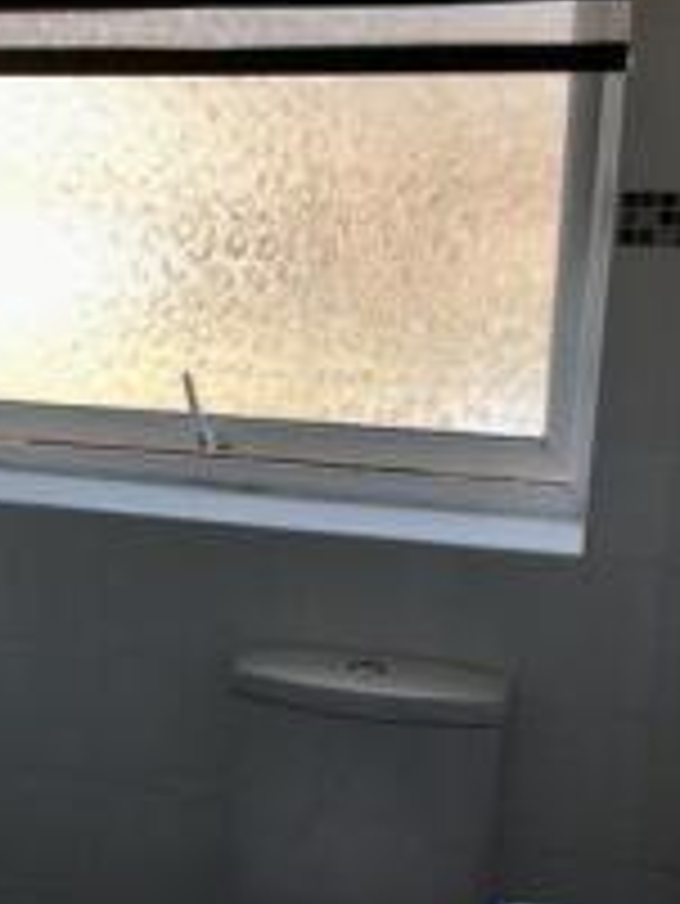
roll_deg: -0.5
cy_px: 488
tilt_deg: -12.0
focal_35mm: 63
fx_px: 1648
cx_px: 90
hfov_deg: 22.8
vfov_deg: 30.7
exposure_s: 1/324
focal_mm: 4.15
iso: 25
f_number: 2.2
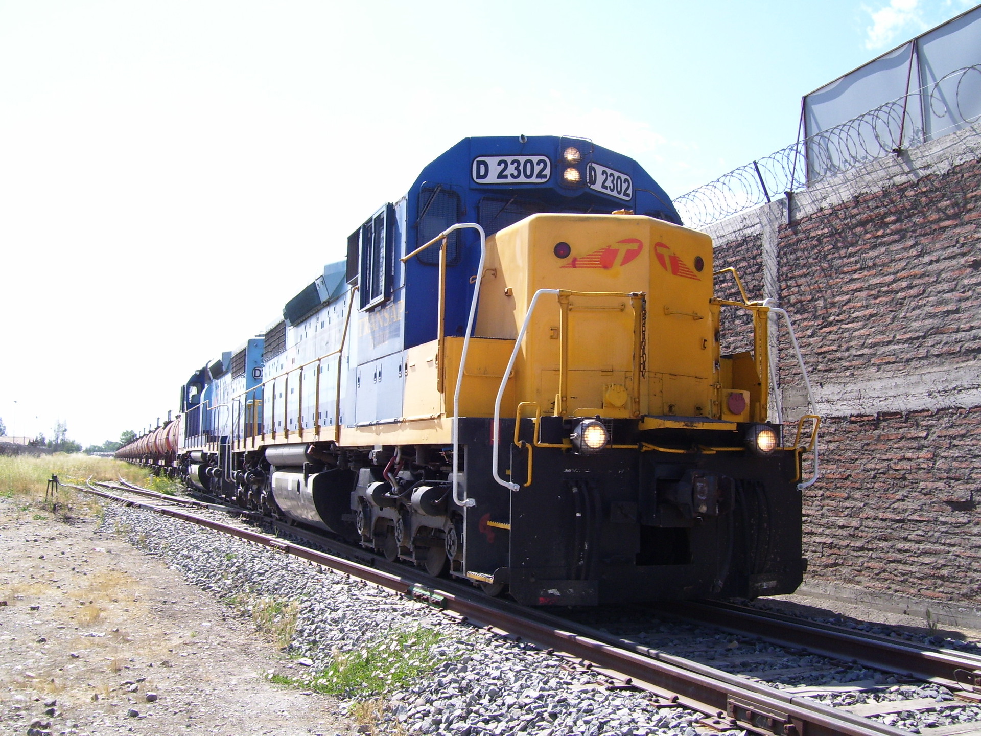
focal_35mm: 37
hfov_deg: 50.1
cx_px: 490
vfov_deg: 38.7
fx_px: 1049
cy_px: 368
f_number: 4.8
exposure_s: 1/250
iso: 80
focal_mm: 6
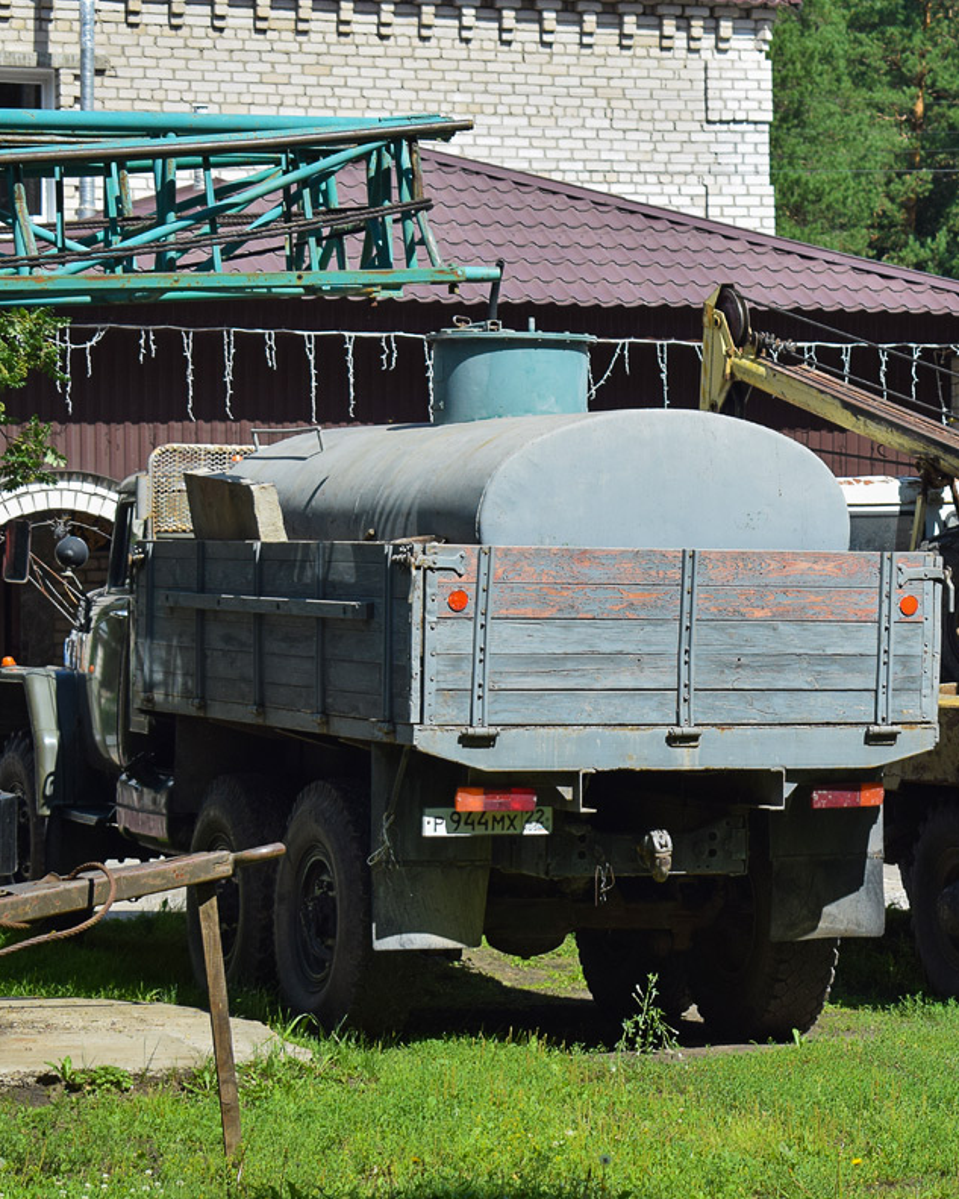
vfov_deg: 17.3
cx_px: 774
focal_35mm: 111
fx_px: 3937
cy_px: 594
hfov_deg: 13.8
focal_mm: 52
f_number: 6.3
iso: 200
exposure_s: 1/640
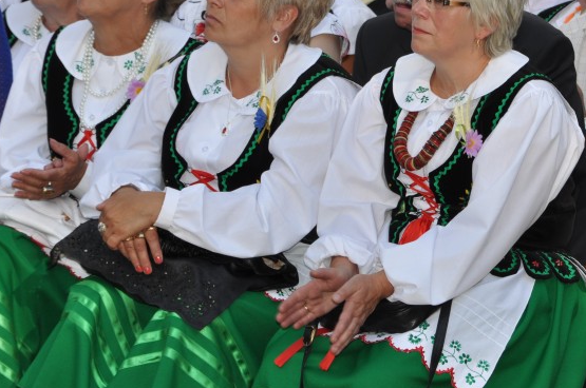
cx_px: 423
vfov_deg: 4.8
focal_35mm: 284
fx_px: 4613
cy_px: 169
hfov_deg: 7.3
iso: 200
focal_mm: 105
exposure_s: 1/200
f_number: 10
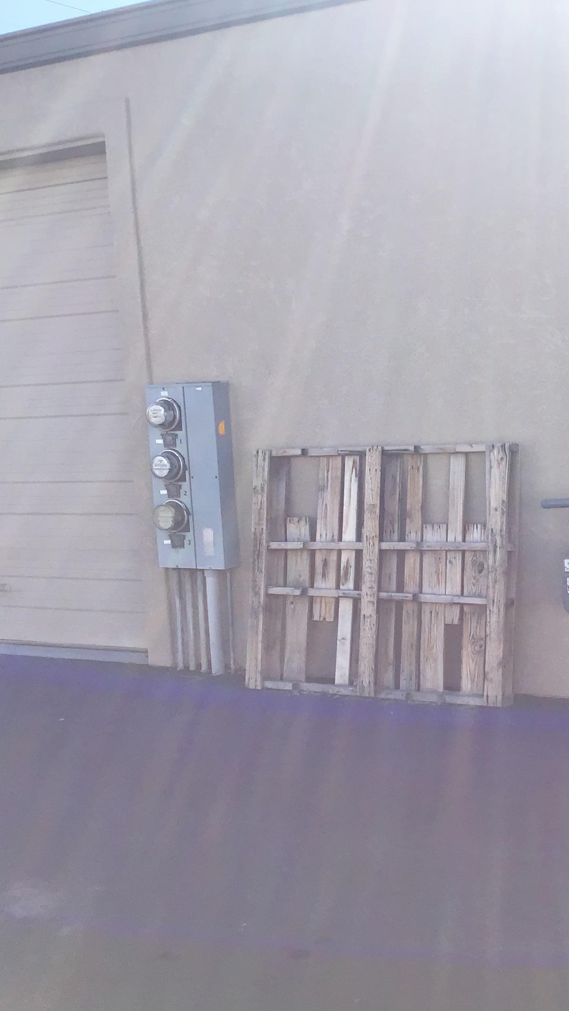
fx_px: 1233
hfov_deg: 25.2
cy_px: 515
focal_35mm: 46
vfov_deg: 44.6
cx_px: 506
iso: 25
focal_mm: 3.3
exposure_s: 1/916
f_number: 2.4
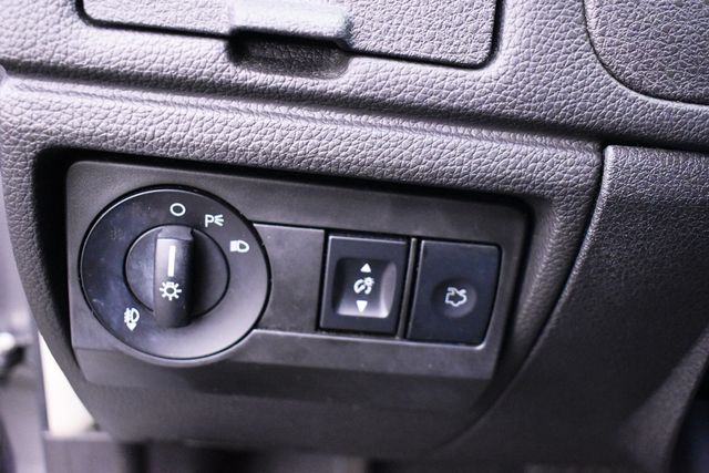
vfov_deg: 33.0
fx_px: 798
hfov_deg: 47.9
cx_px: 354
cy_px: 236
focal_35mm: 40
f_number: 4
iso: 4000
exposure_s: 1/125
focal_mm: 27
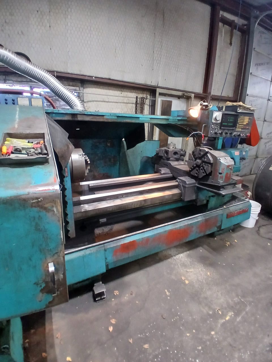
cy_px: 181
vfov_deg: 91.0
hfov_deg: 74.7
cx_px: 136
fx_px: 178
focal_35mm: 17
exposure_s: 1/30
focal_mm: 1.4
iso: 200
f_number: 2.2
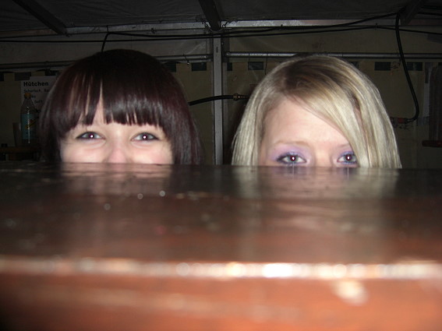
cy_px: 166
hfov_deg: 49.0
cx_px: 221
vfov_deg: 37.7
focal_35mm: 38
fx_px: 485
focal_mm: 7.9
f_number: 2.8
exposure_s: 1/60
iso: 200
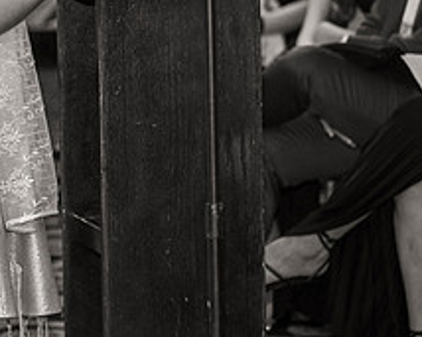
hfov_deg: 8.0
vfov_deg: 6.4
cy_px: -1
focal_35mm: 242
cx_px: 203
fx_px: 3021
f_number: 2.8
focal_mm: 95
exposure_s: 1/125
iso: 800
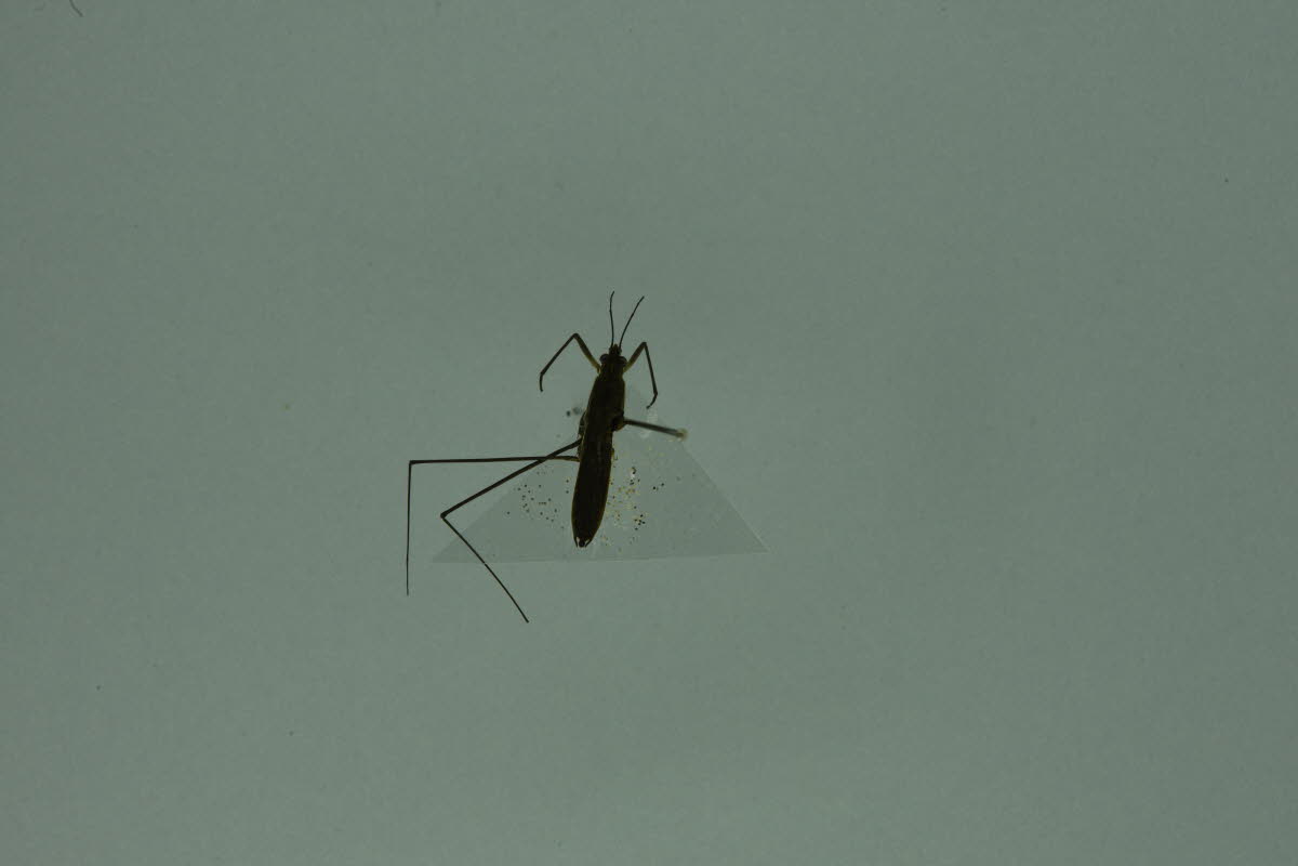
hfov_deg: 33.4
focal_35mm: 60
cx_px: 649
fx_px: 2163
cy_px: 433
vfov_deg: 22.6
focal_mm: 60
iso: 100
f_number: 22
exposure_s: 1/20
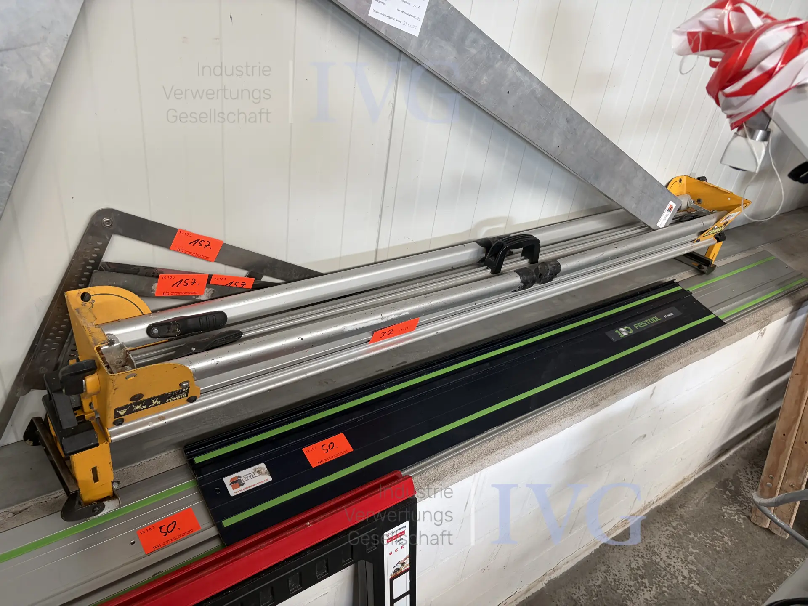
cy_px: 303
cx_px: 404
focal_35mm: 26
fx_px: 607
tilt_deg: -29.8
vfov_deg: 53.1
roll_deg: -9.1
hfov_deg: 67.3
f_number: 1.6
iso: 125
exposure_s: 1/106
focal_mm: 5.96
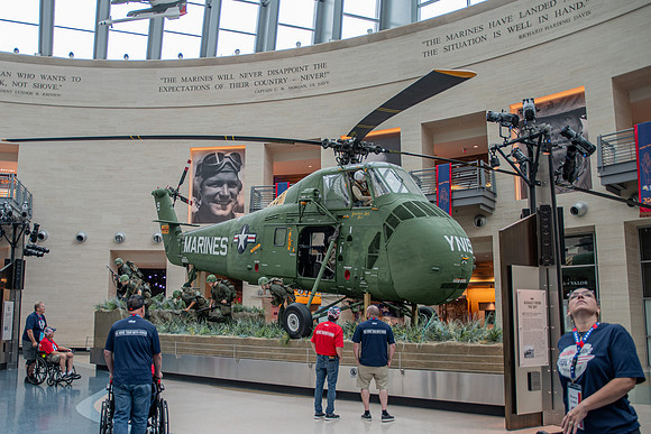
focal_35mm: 29
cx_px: 283
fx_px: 518
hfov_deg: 64.0
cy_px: 241
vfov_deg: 45.4
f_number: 2.8
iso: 220
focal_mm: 16
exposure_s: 1/100
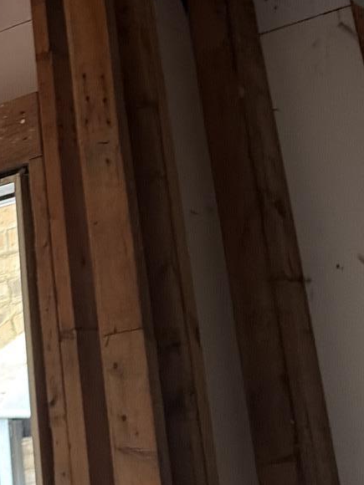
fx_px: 1206
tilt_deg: +25.6
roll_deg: +5.7
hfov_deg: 17.1
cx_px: 83
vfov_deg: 21.7
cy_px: -34
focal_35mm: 86
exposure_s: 1/32
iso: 640
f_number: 1.6
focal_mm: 5.96
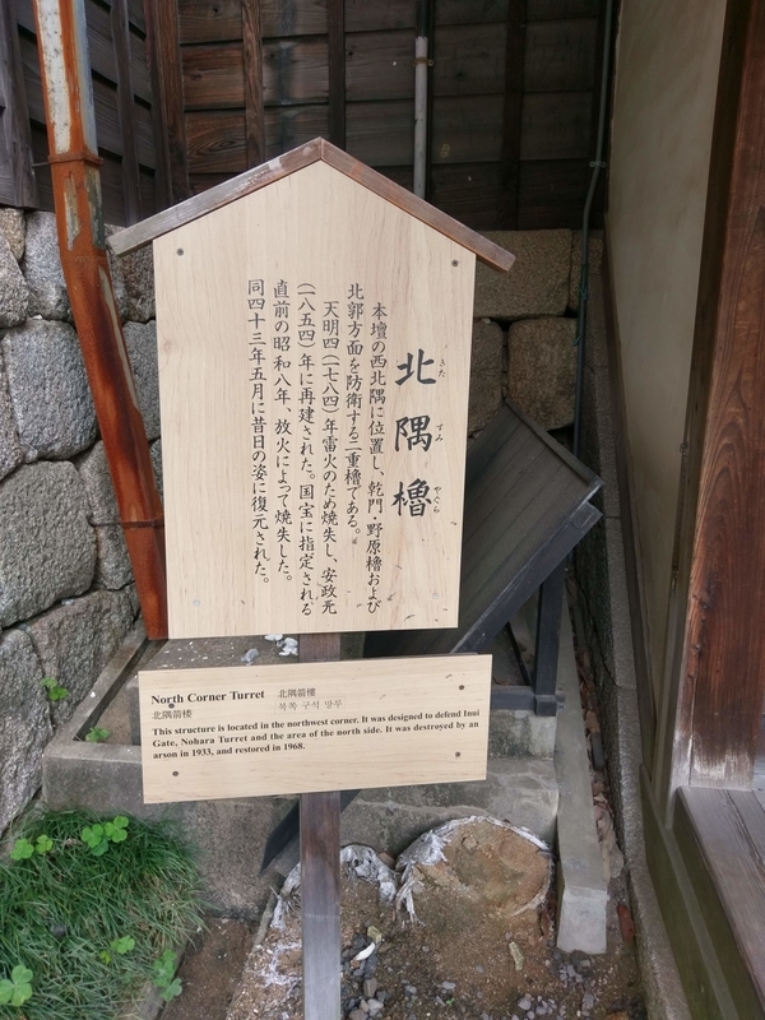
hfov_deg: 53.1
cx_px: 382
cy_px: 510
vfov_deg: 67.3
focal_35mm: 26
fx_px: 766
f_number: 1.8
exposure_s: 1/158
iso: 100
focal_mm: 4.58
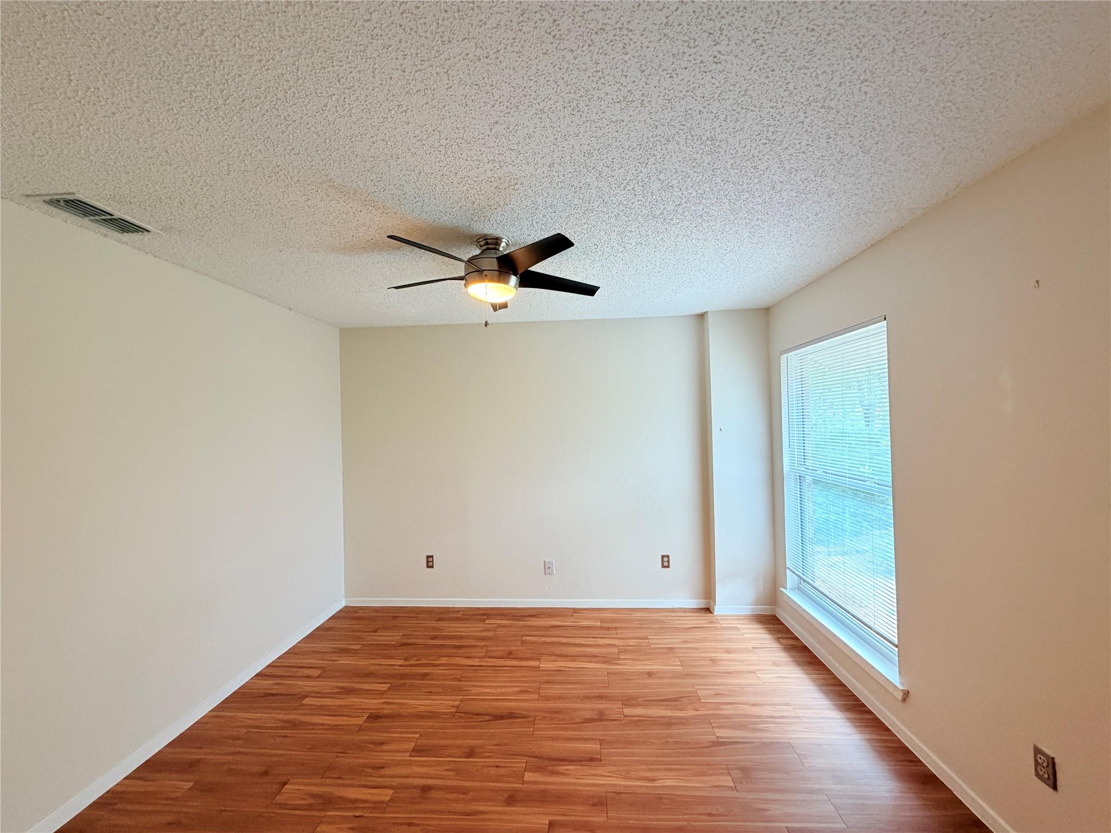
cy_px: 416
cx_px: 556
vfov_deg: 85.7
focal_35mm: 14
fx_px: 449
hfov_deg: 102.1
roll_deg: +1.1
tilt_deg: +1.4
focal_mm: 2.22
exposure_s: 1/120
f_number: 2.2
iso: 320
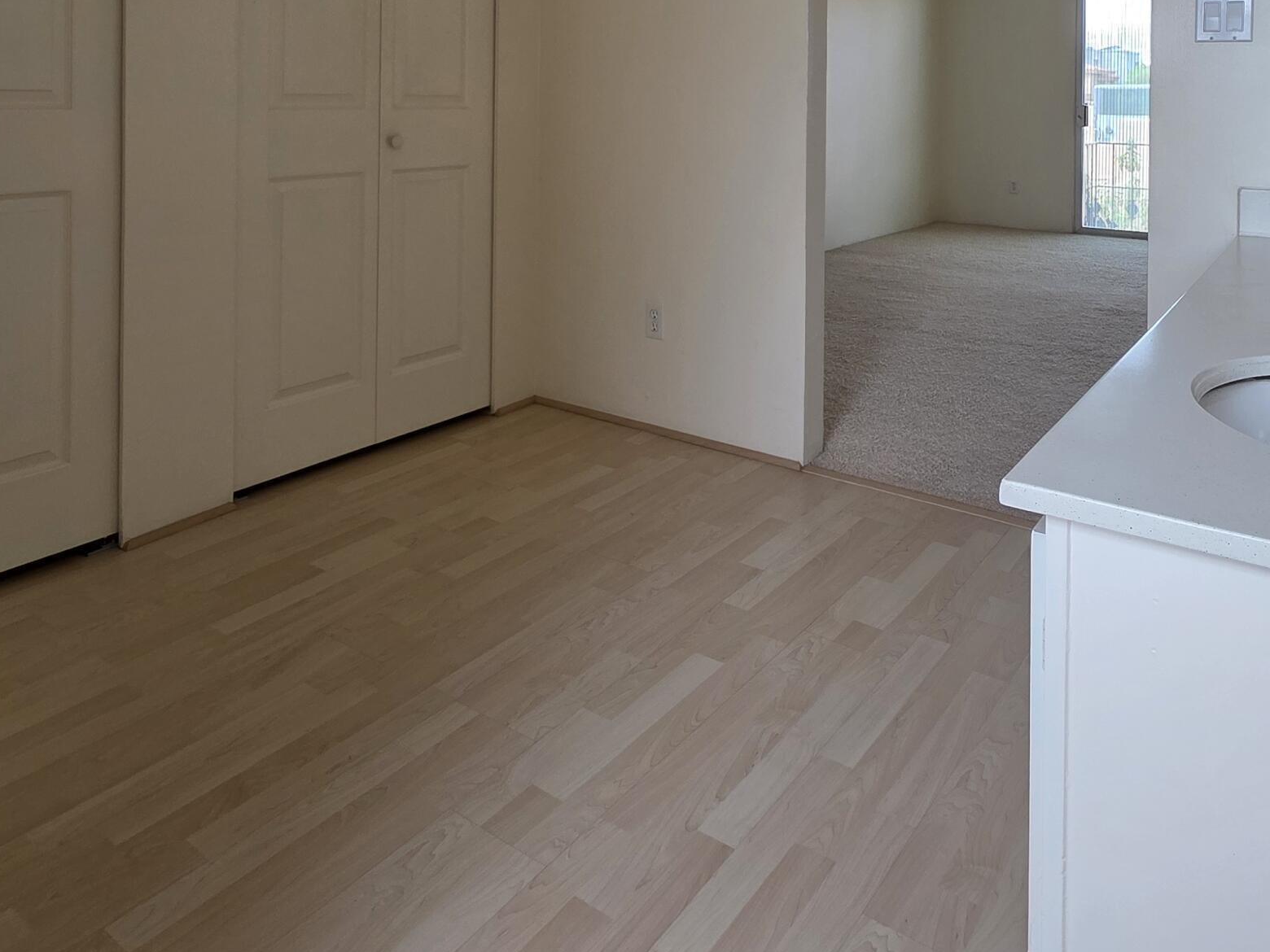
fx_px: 917
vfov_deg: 49.3
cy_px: 106
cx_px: 720
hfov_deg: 69.1
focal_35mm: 25
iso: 125
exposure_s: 1/120
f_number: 1.9
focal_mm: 2.2
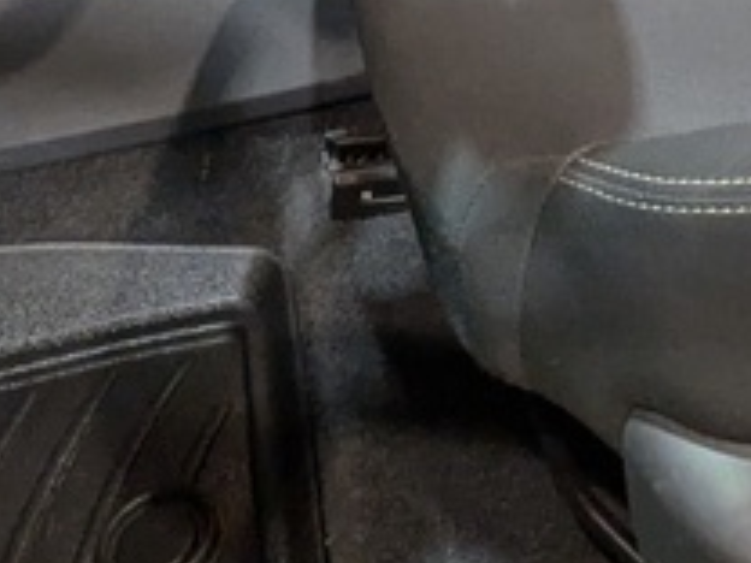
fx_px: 1497
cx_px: 542
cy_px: -567
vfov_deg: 16.3
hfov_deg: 27.9
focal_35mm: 69
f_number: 2.2
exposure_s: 1/30
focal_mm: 1.83
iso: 67
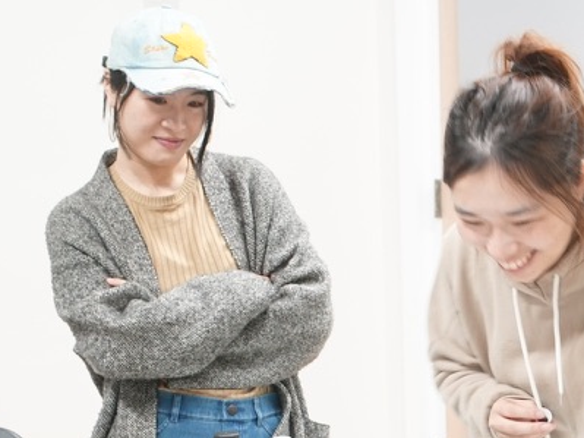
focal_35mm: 102
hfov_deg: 19.1
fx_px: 1720
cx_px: 449
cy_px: 517
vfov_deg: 14.1
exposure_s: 1/25
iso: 1000
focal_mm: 39
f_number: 4.5
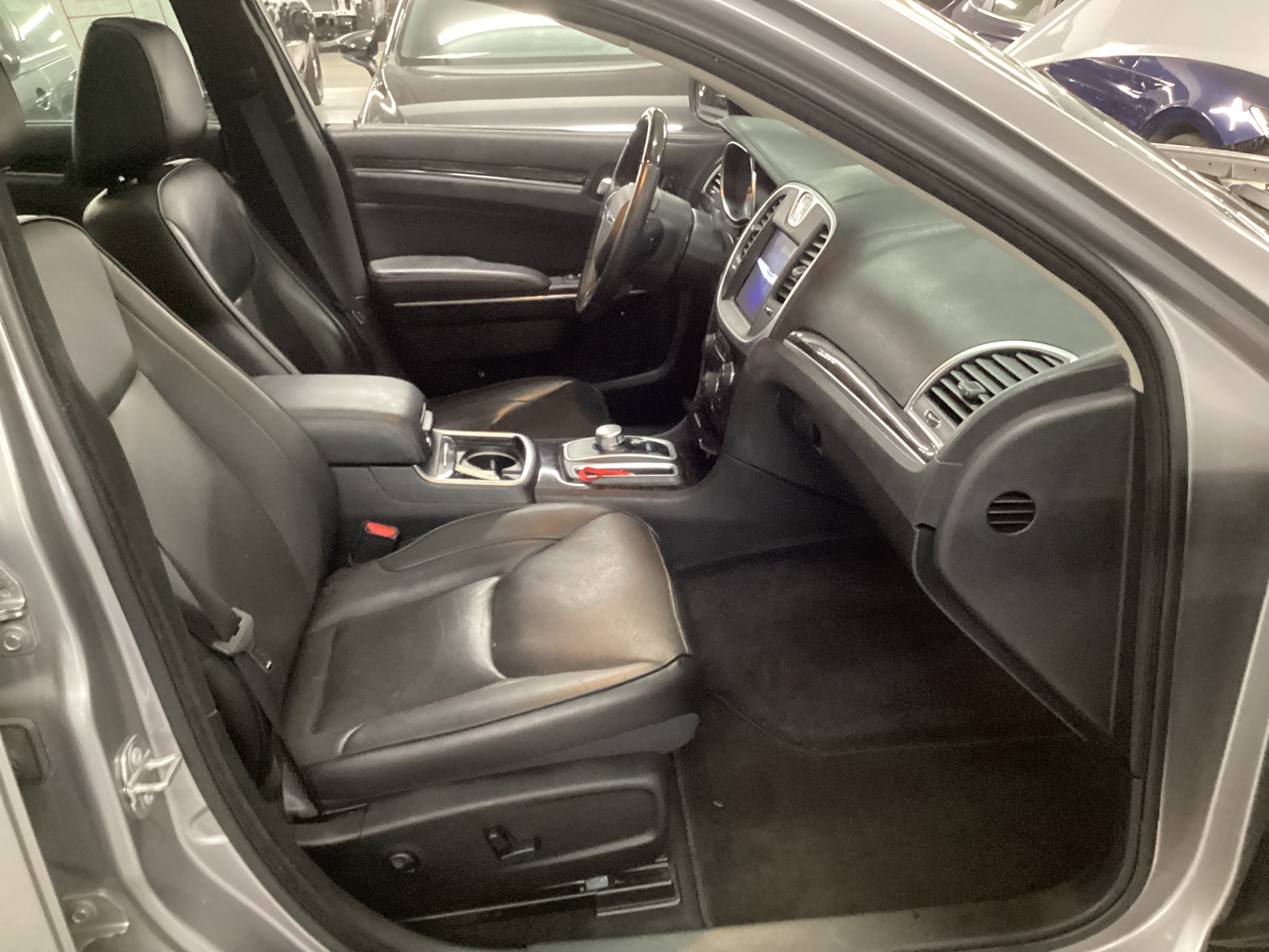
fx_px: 1136
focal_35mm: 31
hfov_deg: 58.4
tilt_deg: -26.0
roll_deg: +0.8
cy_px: 476
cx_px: 634
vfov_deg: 45.4
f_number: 2.4
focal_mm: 3.3
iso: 640
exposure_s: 1/25
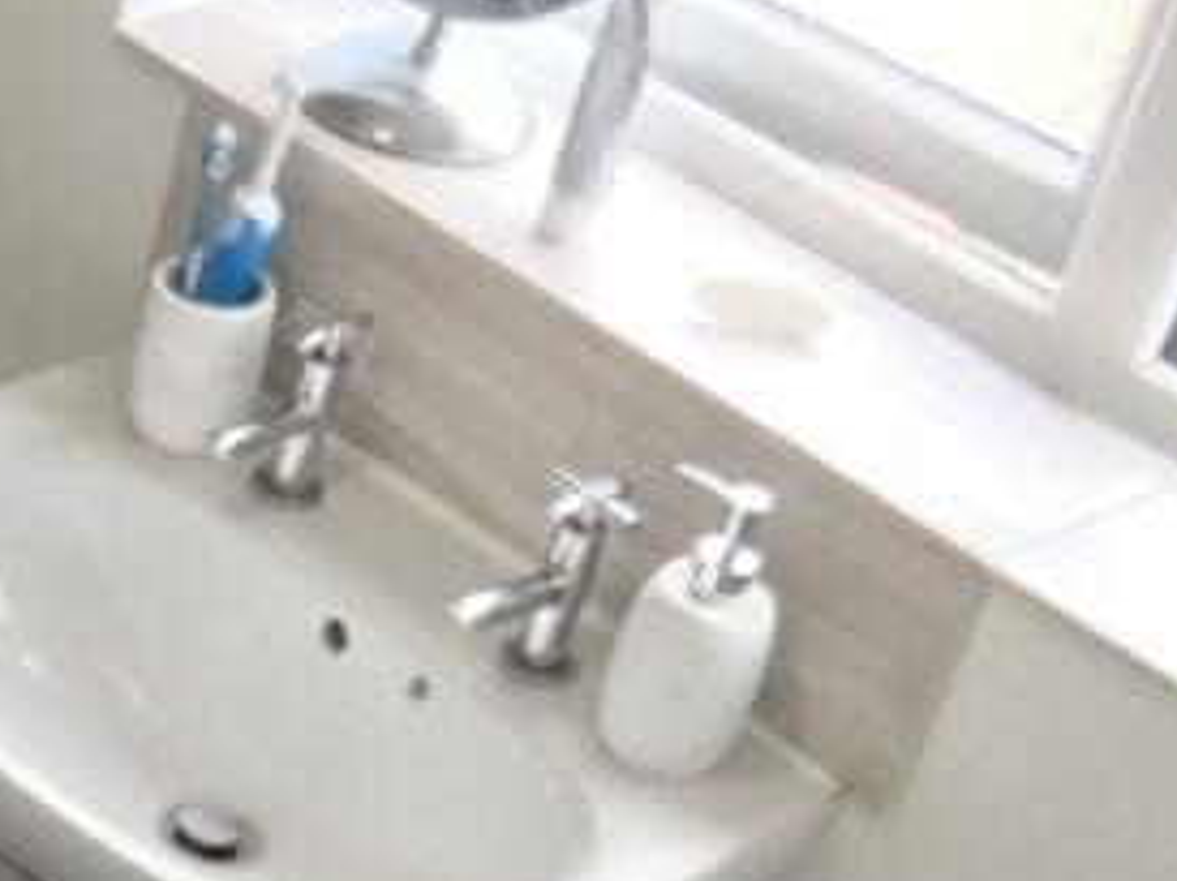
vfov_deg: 12.5
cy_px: 1010
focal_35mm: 116
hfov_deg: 16.0
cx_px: -417
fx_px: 3941
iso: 50
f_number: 2.2
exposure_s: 1/50
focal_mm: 2.65
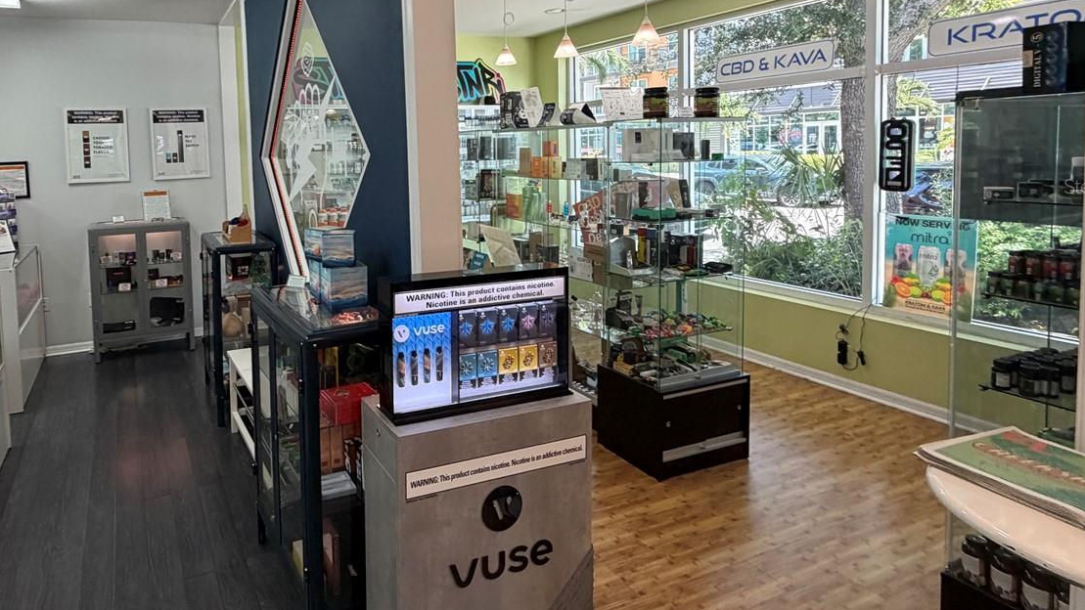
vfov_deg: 50.2
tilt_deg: -2.7
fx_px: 633
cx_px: 374
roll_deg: +1.5
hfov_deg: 78.9
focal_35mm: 22
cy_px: 186
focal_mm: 2.22
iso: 320
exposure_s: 1/120
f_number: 2.2
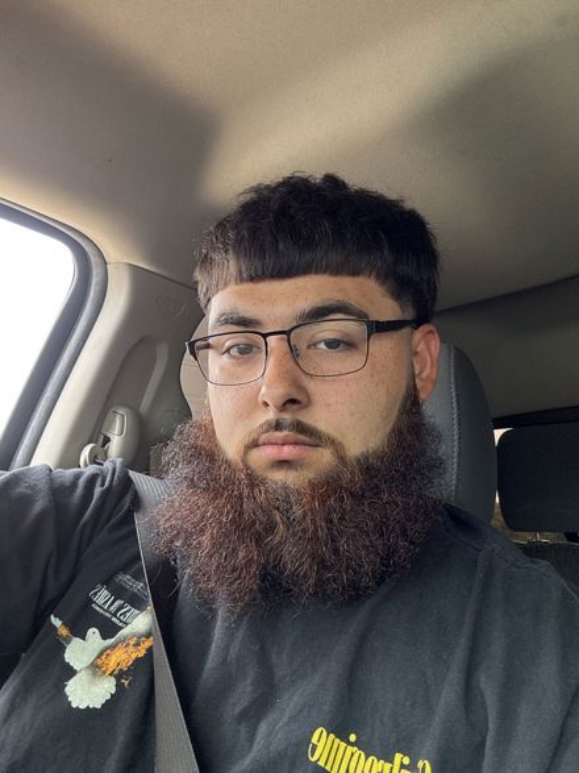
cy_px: 386
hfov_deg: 46.8
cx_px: 290
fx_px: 669
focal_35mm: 30
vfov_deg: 60.0
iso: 80
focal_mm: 2.69
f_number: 1.9
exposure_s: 1/86
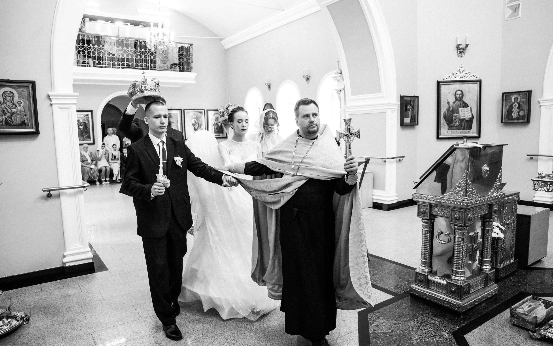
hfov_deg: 72.5
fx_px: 377
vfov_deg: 49.3
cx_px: 277
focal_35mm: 25
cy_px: 181
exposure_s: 1/200
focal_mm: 24
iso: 8000
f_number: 4
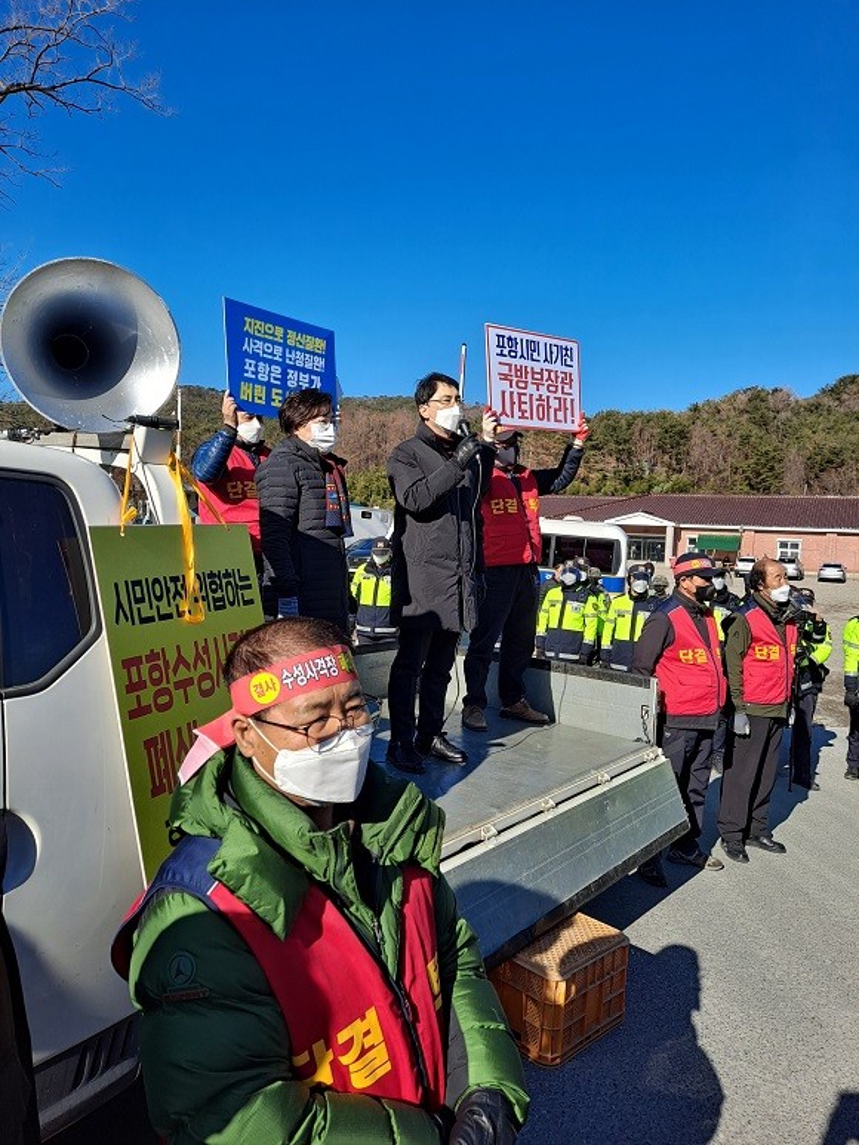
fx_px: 827
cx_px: 430
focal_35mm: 25
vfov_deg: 69.4
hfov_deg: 54.9
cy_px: 572
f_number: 2
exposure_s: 1/1143
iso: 32
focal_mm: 4.6
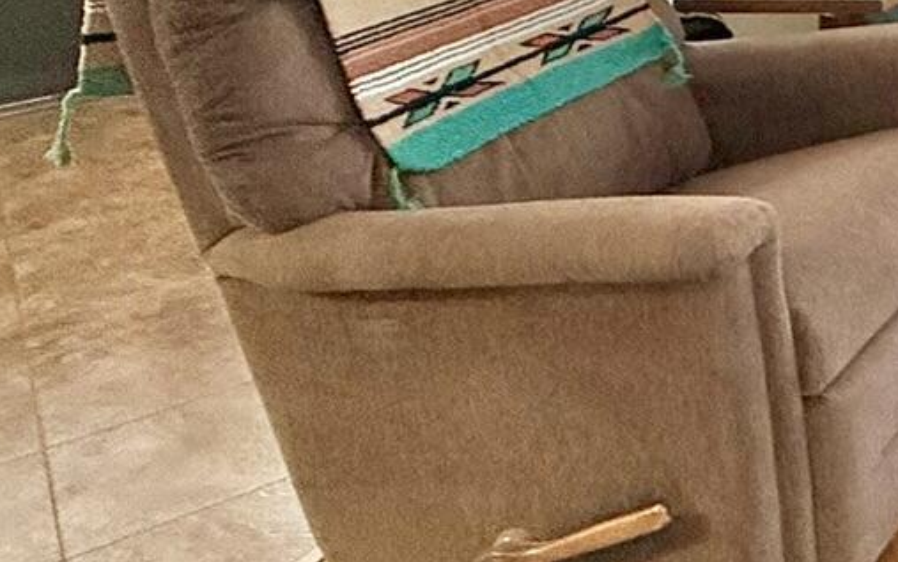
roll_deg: +1.5
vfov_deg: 18.5
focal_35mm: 60
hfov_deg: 23.7
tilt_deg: -2.2
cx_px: 1474
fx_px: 1469
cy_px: -342
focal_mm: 2.22
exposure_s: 1/120
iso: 320
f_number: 2.2
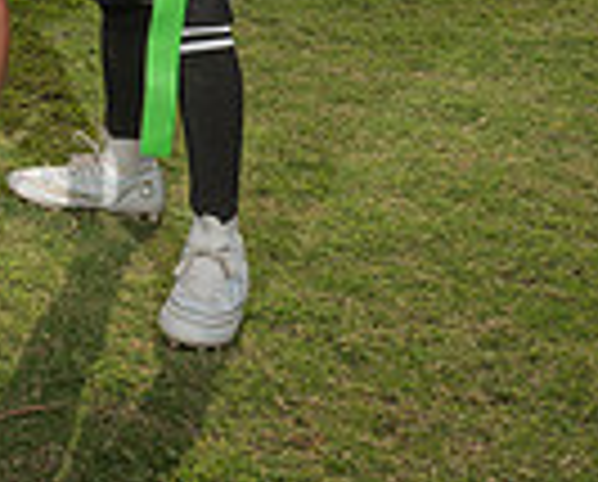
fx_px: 1987
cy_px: -489
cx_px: -559
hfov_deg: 14.5
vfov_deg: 12.2
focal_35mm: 112
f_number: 8
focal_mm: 24
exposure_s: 1/200
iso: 100
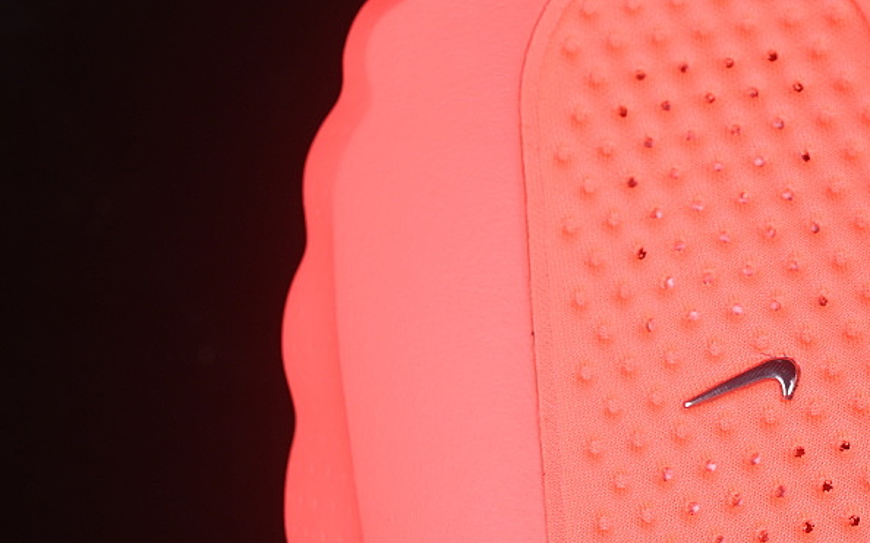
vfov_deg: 9.4
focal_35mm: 139
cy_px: 218
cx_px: 721
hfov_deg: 14.9
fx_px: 3295
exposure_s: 1/100
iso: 160
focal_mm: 50
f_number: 7.1
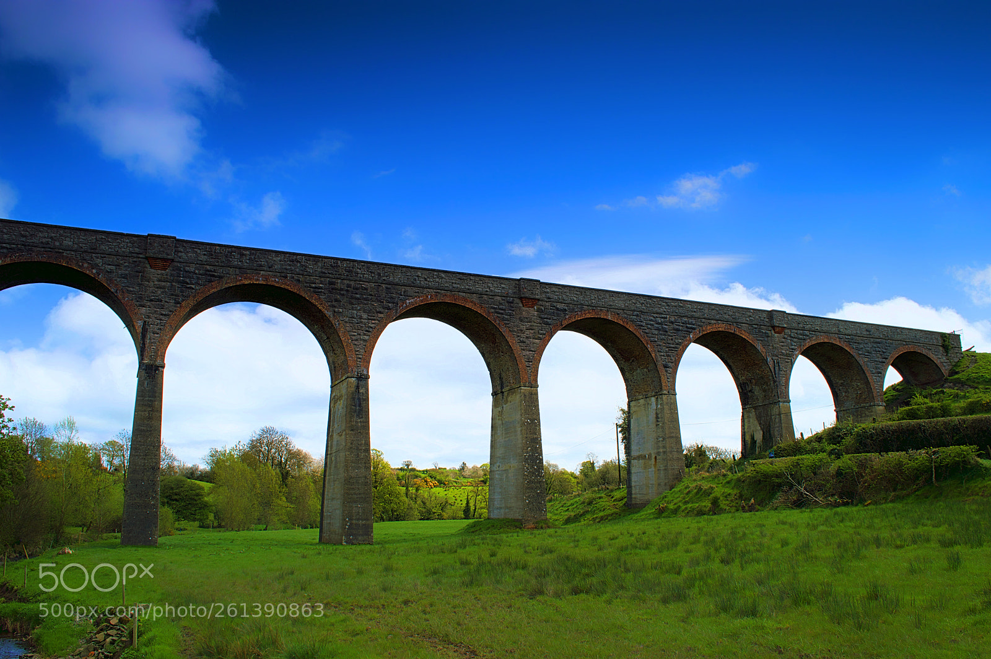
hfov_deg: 67.4
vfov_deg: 47.9
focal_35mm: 27
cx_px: 496
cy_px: 330
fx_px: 743
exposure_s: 1/60
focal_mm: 18
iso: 100
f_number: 14
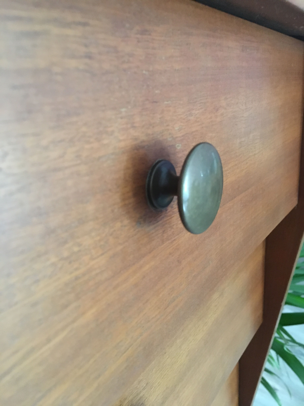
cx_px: 152
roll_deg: -7.2
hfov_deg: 48.2
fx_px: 340
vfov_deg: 61.7
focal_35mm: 29
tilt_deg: -22.9
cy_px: 203
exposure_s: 1/17
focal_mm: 4.15
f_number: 2.2
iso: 500
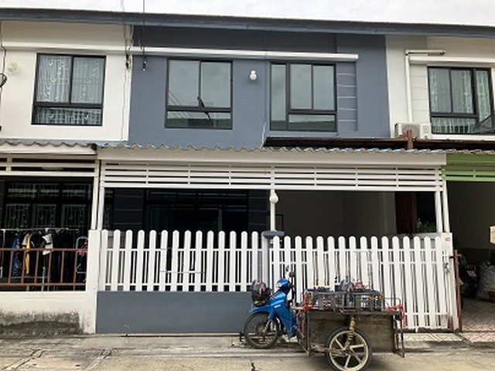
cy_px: 186
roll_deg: -0.2
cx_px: 248
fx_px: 400
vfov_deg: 49.7
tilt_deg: +8.0
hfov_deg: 63.4
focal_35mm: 28
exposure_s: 1/656
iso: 32
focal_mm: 3.99
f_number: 1.8
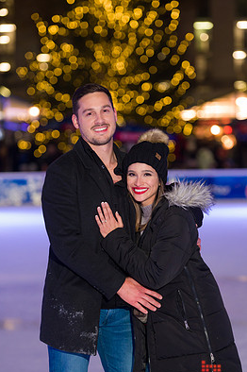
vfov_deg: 15.0
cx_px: 127
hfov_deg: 10.0
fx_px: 1412
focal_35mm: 137
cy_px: 196
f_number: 3.2
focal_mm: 120
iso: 2000
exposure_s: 1/200
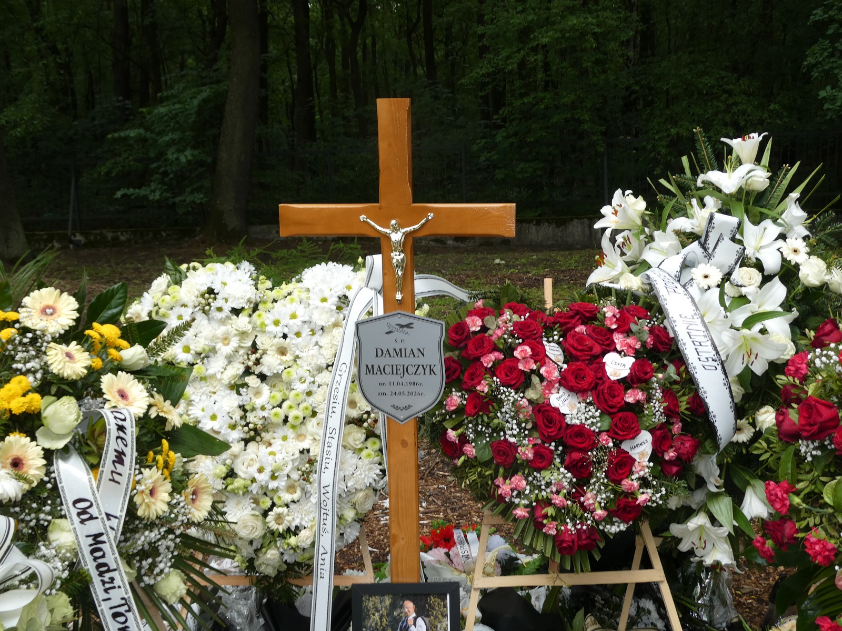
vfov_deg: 38.7
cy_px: 316
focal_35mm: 37
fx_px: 900
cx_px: 421
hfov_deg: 50.1
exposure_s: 1/60
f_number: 3.7
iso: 80
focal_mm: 6.7
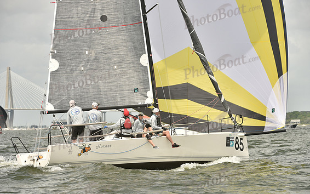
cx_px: 156
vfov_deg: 6.3
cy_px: 102
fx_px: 1766
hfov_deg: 10.0
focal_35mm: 209
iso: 320
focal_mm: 200
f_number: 6.3
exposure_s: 1/1250
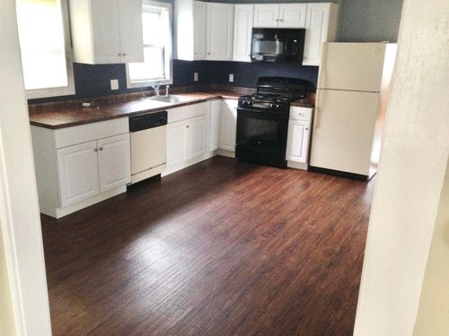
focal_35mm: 33
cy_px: 168
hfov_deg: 55.4
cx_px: 224
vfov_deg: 42.9
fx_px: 428
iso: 400
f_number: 2.4
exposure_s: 1/20
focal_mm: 4.12
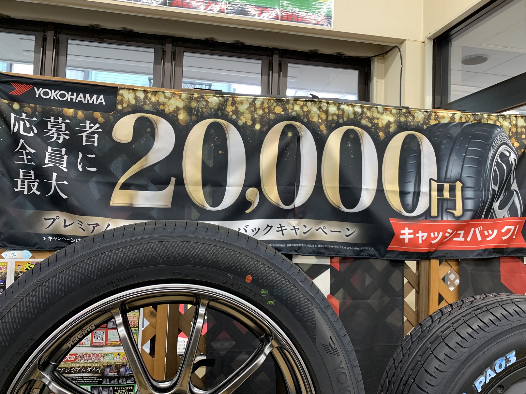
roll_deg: -2.3
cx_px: 263
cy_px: 197
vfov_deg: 53.1
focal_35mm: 26
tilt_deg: +1.8
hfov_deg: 67.3
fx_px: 395
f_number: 1.8
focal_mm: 4.25
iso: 100
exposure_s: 1/50
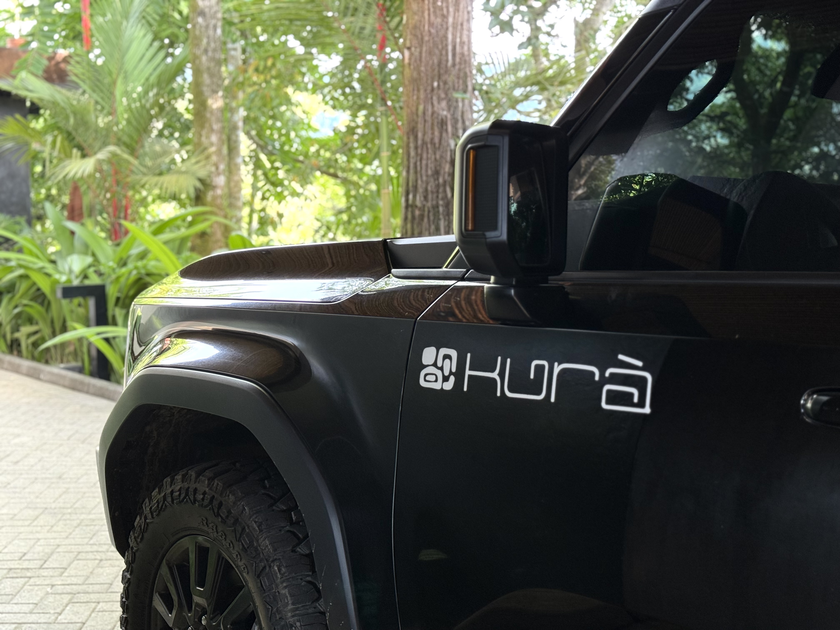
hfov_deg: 39.7
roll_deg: -0.3
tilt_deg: -5.6
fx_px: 1165
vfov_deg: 30.3
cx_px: 420
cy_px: 315
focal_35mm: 48
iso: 100
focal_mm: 6.76
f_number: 1.78
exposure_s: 1/89
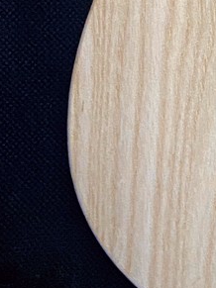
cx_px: 458
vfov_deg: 14.6
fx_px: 1049
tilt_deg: -11.8
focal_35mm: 126
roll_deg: +0.7
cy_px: -148
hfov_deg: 10.6
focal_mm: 4.25
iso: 125
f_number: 1.8
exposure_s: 1/60
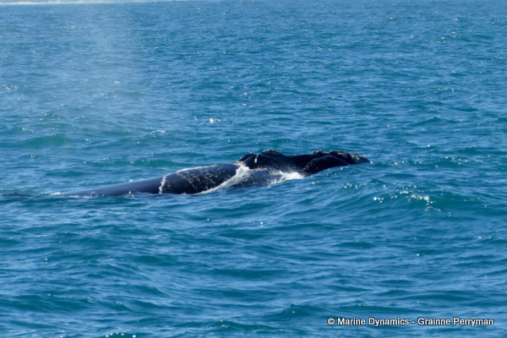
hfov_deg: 9.3
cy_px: 169
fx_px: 3112
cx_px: 254
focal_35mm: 221
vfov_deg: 6.2
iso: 125
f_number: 4
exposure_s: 1/1000
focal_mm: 80.51
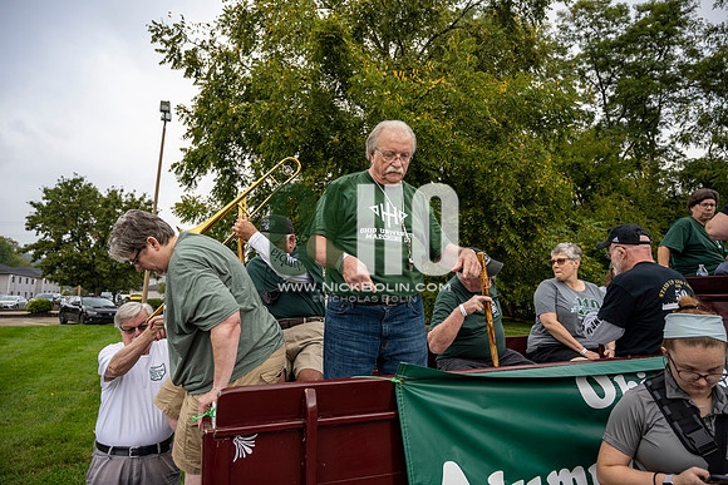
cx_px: 364
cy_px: 242
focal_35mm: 24
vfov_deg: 53.2
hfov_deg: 73.7
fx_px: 485
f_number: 4
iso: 400
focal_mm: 24
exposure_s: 1/800
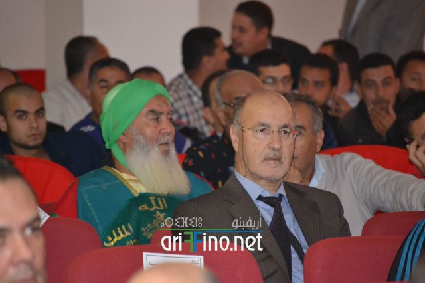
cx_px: 212
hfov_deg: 7.8
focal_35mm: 262
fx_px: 3097
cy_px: 142
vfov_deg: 5.2
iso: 3200
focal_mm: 175
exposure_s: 1/60
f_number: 5.3
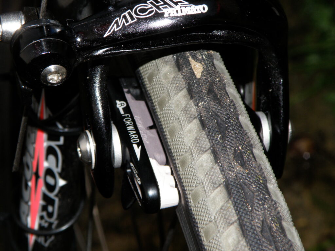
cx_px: 168
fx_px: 1171
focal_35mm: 121
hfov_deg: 16.3
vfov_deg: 12.2
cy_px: 126
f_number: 5.6
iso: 100
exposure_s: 1/125
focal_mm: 21.47
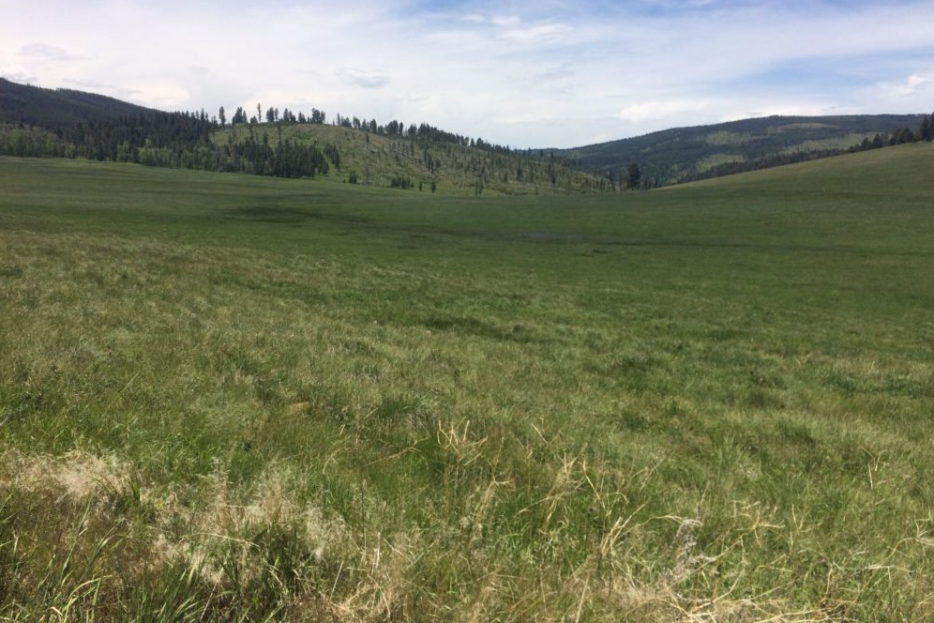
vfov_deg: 42.3
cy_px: 294
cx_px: 477
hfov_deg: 60.3
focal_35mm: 31
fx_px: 804
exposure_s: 1/3165
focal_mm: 4.15
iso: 32
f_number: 2.2
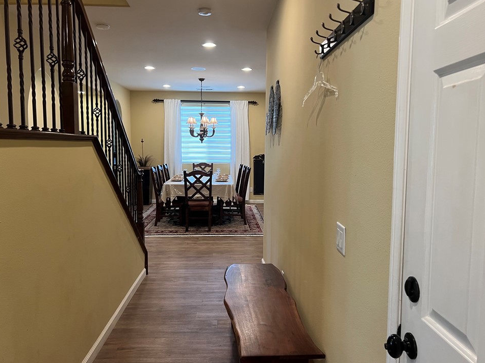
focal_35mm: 28
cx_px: 239
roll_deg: -0.6
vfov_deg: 49.7
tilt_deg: -5.3
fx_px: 392
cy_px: 183
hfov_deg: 63.4
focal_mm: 5.7
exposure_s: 1/60
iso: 100
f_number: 1.5
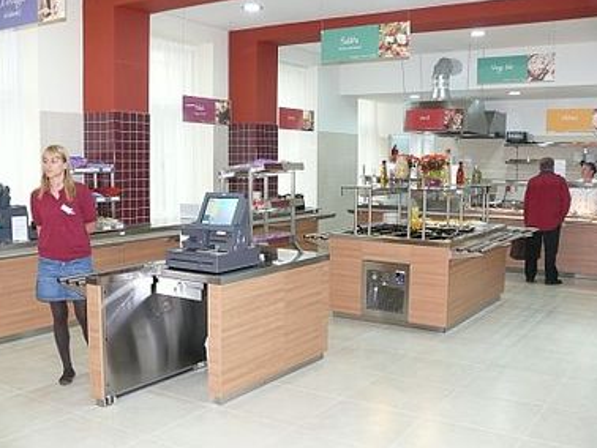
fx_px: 639
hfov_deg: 50.1
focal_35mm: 37
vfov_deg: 38.7
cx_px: 291
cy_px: 232
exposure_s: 1/30
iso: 320
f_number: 2.8
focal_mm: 7.4
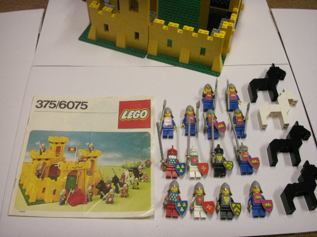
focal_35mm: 37
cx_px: 158
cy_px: 118
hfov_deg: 50.1
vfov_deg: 38.7
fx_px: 339
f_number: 3.5
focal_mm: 7.7
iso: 160
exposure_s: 1/30
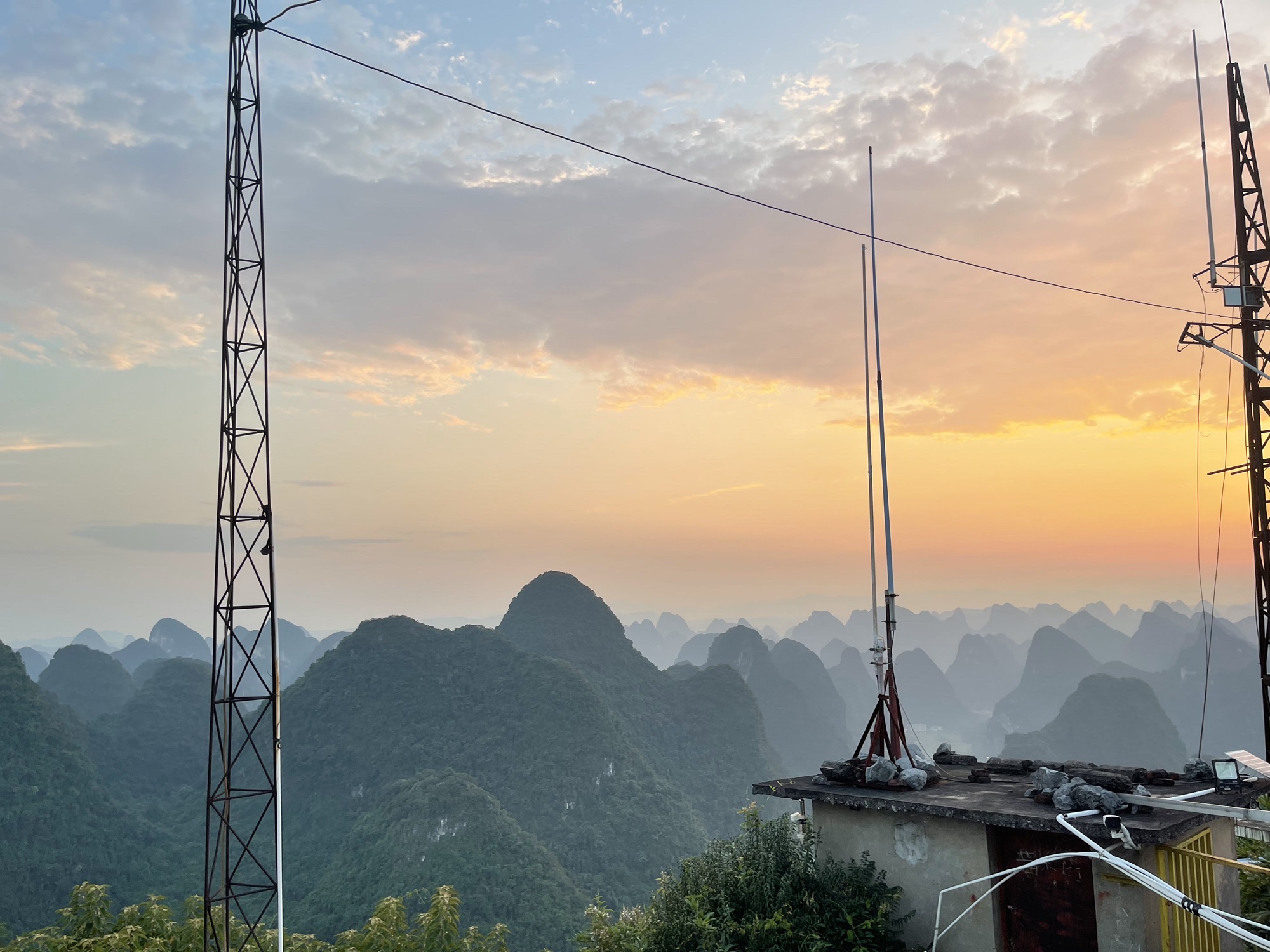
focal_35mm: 26
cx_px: 635
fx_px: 954
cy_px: 476
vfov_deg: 53.1
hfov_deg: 67.3
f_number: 1.6
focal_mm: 5.1
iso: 40
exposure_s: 1/121
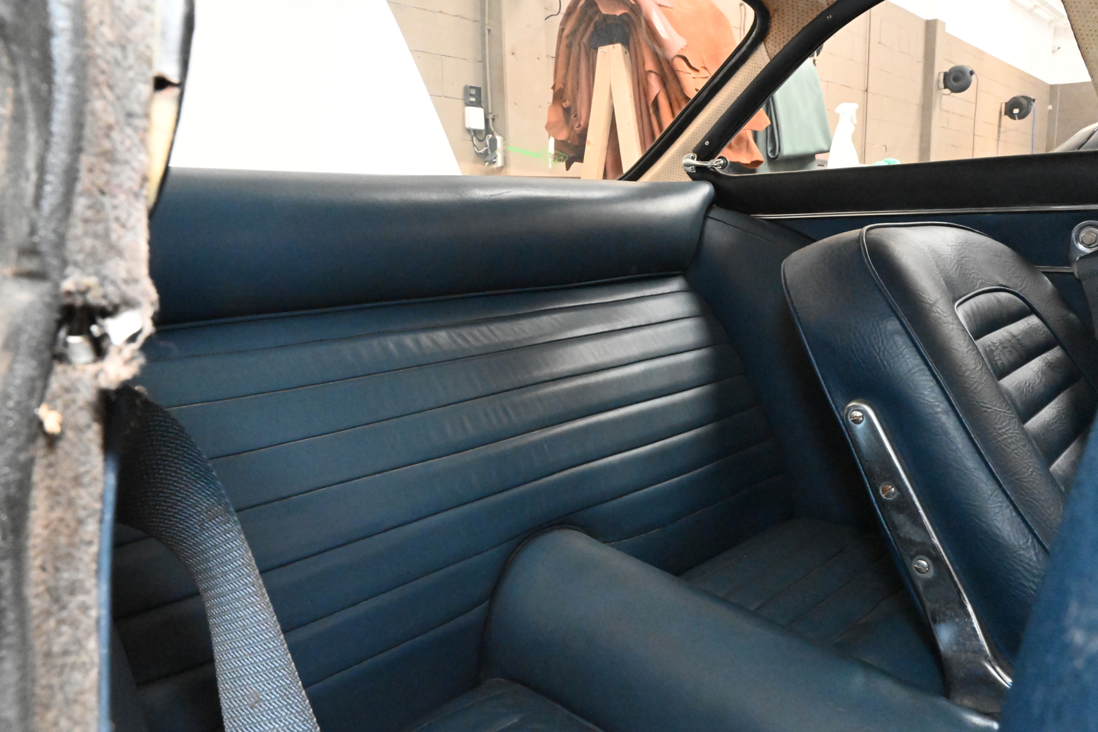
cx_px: 549
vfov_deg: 44.3
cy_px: 366
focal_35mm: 30
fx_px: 900
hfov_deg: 62.8
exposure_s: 1/60
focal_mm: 29.5
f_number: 20
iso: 22800
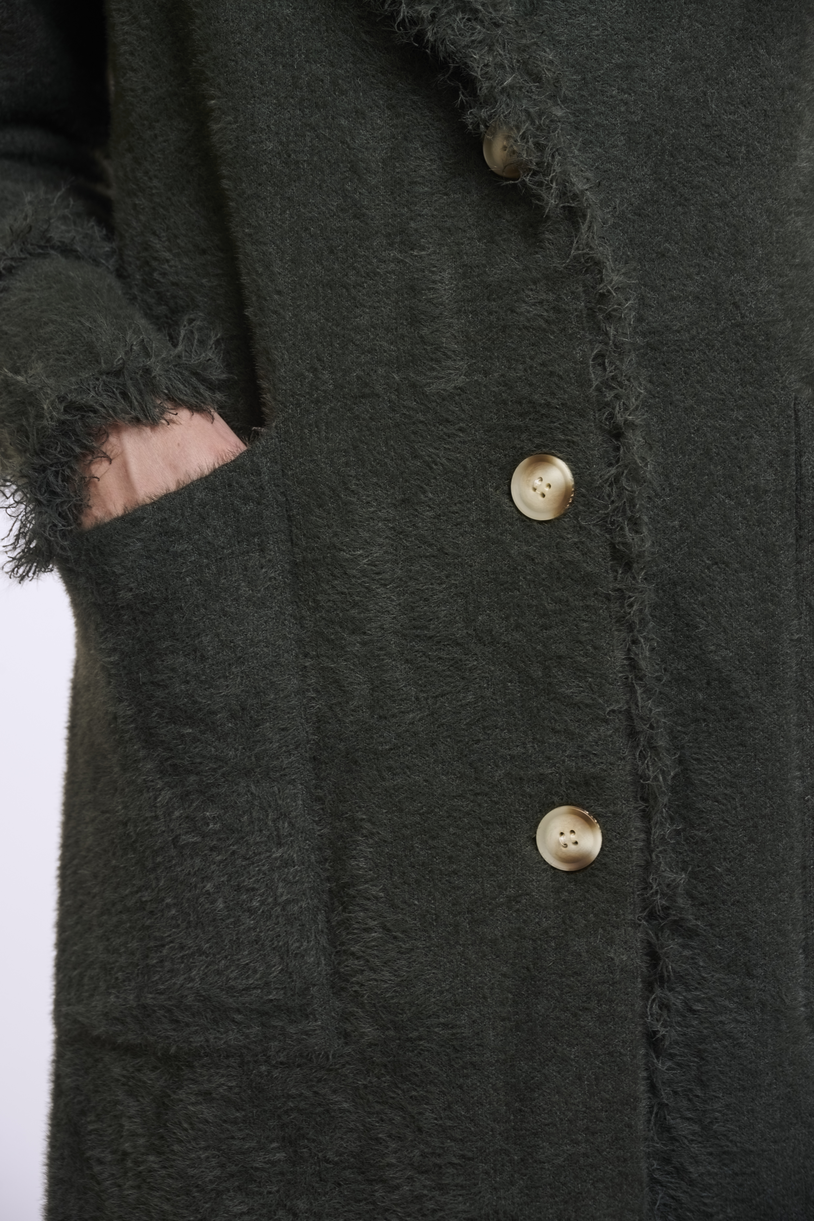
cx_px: 407
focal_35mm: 97
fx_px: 3290
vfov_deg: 21.0
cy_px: 610
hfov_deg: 14.1
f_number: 8
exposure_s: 1/160
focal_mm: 97
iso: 125
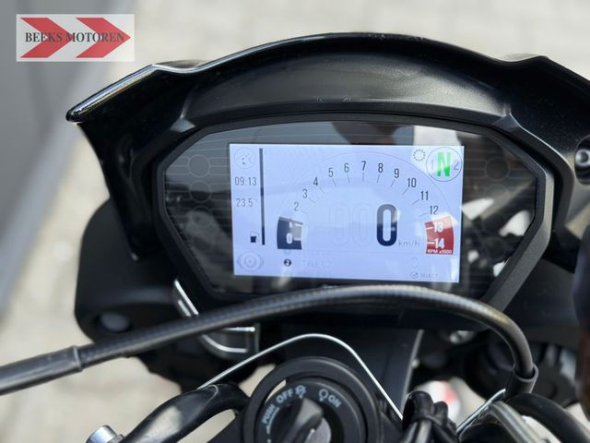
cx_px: 295
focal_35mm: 48
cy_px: 222
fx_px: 818
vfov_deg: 30.3
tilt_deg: -47.5
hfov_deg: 39.7
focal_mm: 6.76
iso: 80
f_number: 1.78
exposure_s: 1/331
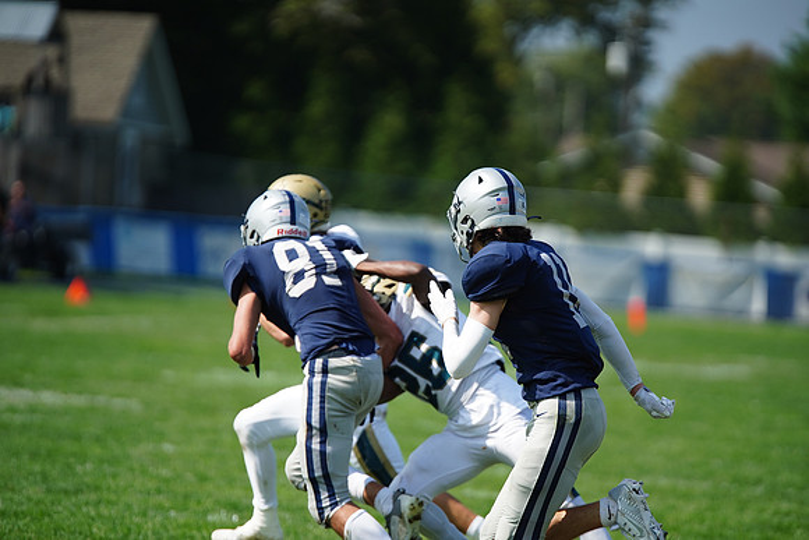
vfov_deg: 4.6
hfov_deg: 6.9
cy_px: 270
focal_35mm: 300
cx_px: 404
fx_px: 6743
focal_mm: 300
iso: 400
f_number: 2.8
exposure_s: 1/4000
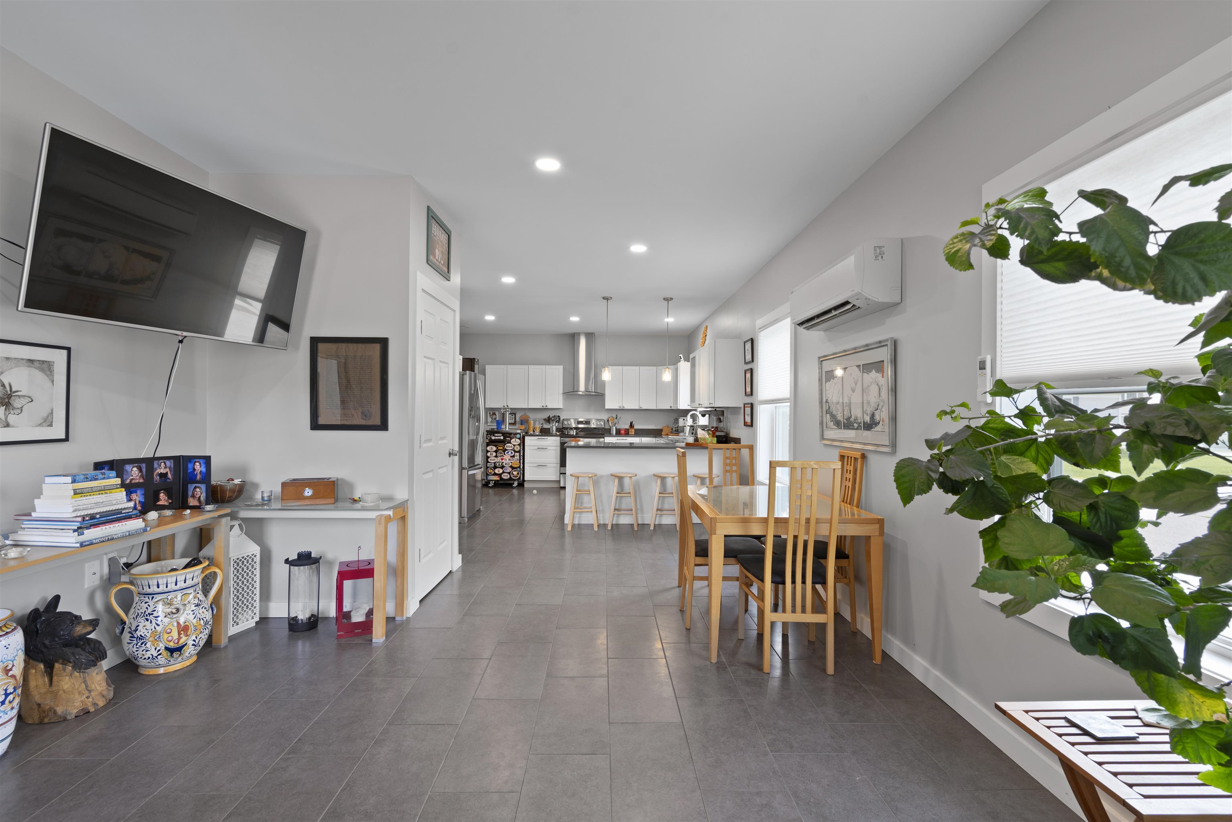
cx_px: 616
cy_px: 411
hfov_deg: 96.7
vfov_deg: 73.7
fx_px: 548
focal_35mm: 16
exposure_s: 1/2
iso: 200
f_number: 8
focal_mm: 16
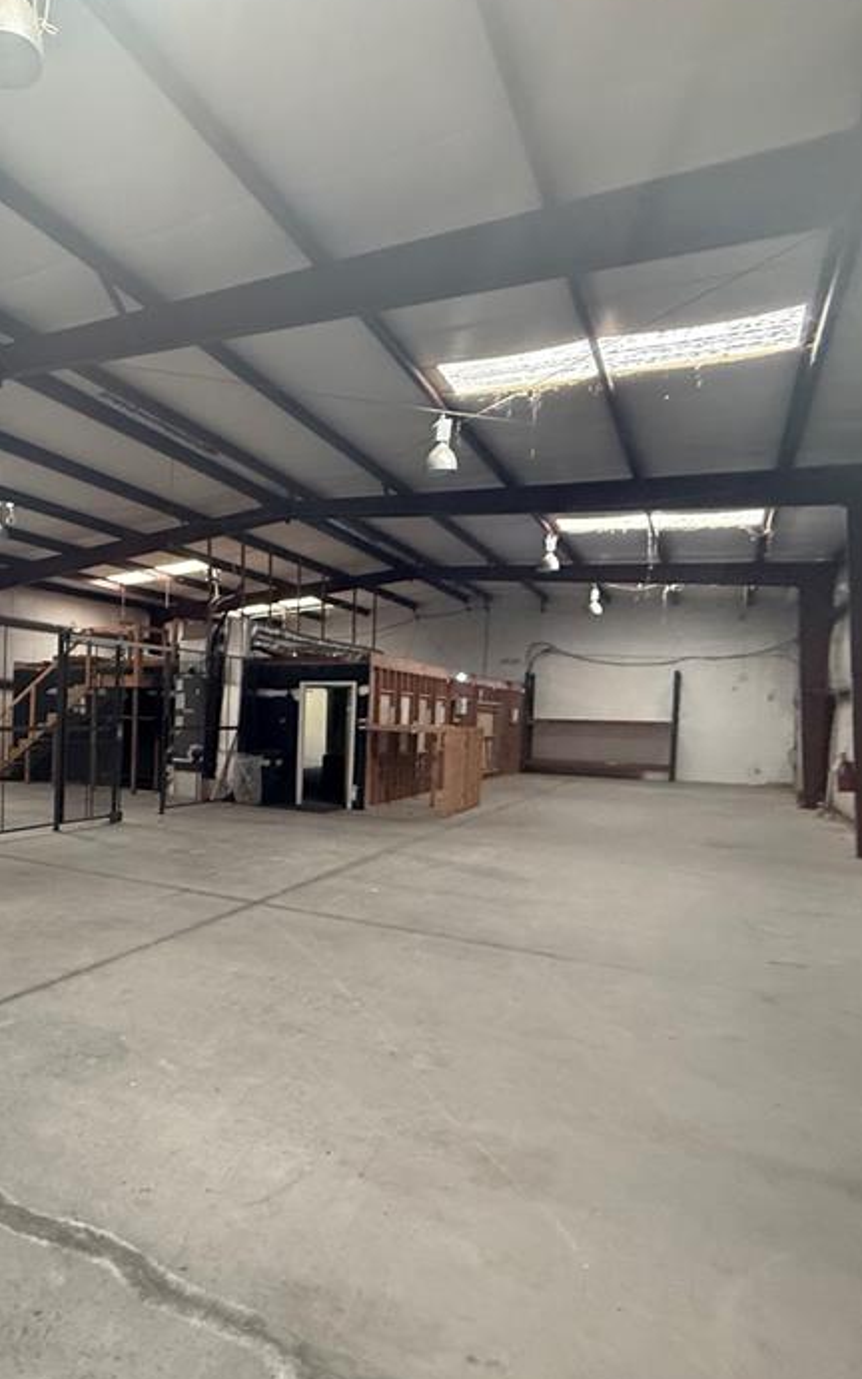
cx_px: 30
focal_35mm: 22
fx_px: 827
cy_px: 736
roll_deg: -1.4
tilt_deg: -0.9
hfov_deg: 47.3
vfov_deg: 79.5
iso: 320
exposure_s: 1/82
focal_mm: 2.22
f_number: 2.2
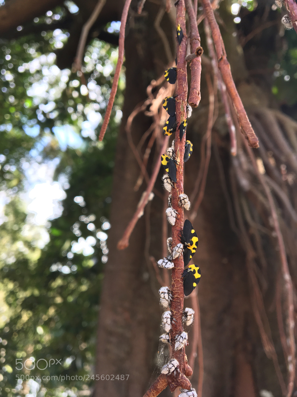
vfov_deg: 61.7
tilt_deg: +29.7
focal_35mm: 29
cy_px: 198
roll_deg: +2.3
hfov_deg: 48.2
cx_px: 148
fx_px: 332
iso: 25
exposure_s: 1/60
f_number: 2.2
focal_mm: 4.15
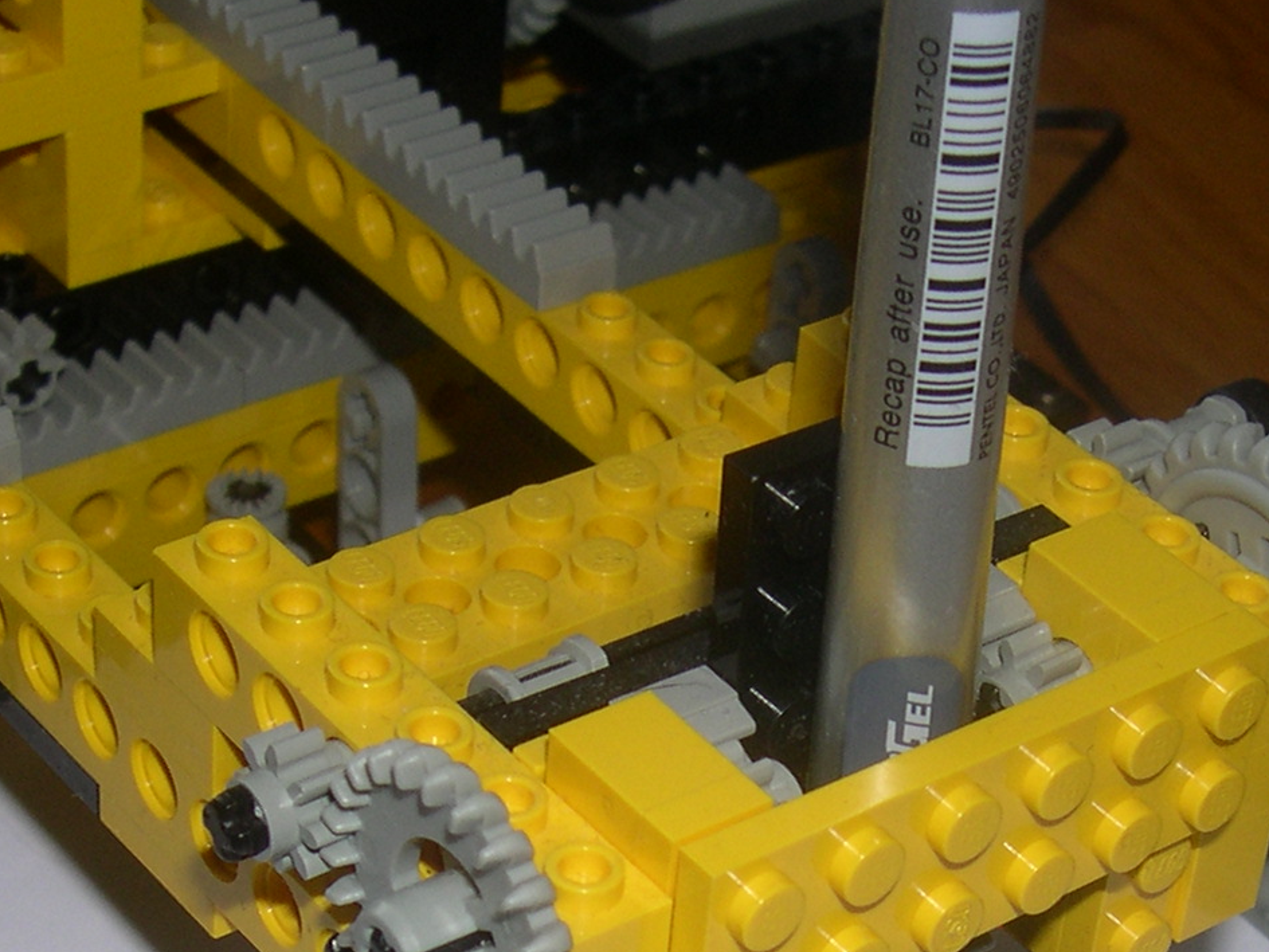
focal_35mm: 101
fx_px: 3703
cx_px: 835
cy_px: 1008
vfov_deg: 14.4
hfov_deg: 19.4
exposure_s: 1/30
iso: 100
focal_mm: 9
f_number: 8
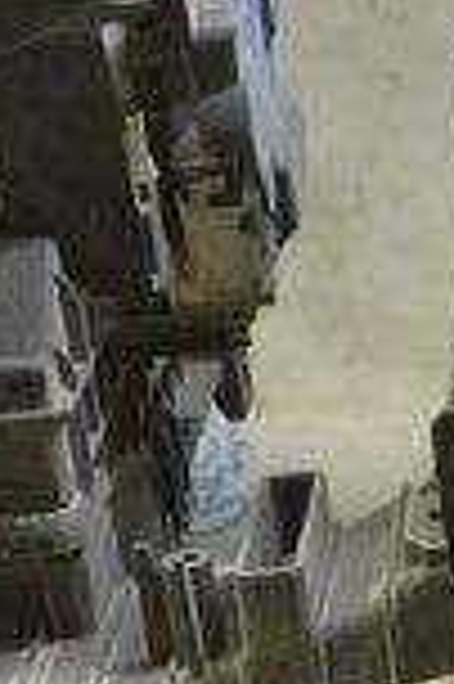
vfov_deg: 9.7
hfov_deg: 6.4
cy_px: 326
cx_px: 553
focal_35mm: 212
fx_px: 4026
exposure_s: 1/20
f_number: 5.6
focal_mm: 21
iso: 400
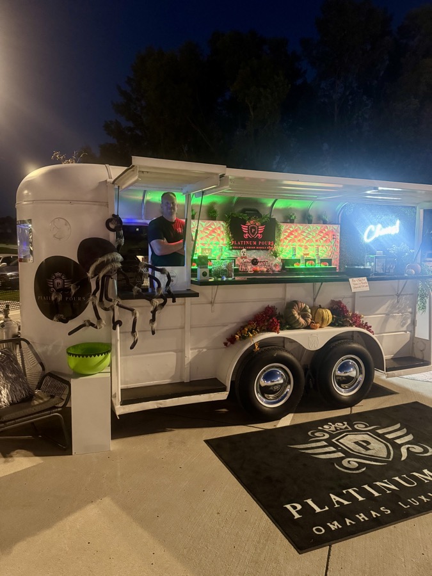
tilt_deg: -8.0
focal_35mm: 24
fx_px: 399
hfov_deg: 56.8
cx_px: 216
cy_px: 288
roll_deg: -0.9
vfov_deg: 71.6
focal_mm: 6.76
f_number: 1.78
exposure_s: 1/30
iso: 800
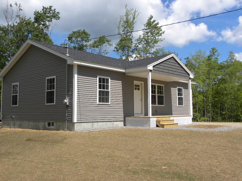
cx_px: 121
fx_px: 259
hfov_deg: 50.1
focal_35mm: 37
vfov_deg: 38.7
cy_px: 90
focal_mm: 6.6
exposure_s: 1/308
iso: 64
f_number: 5.6
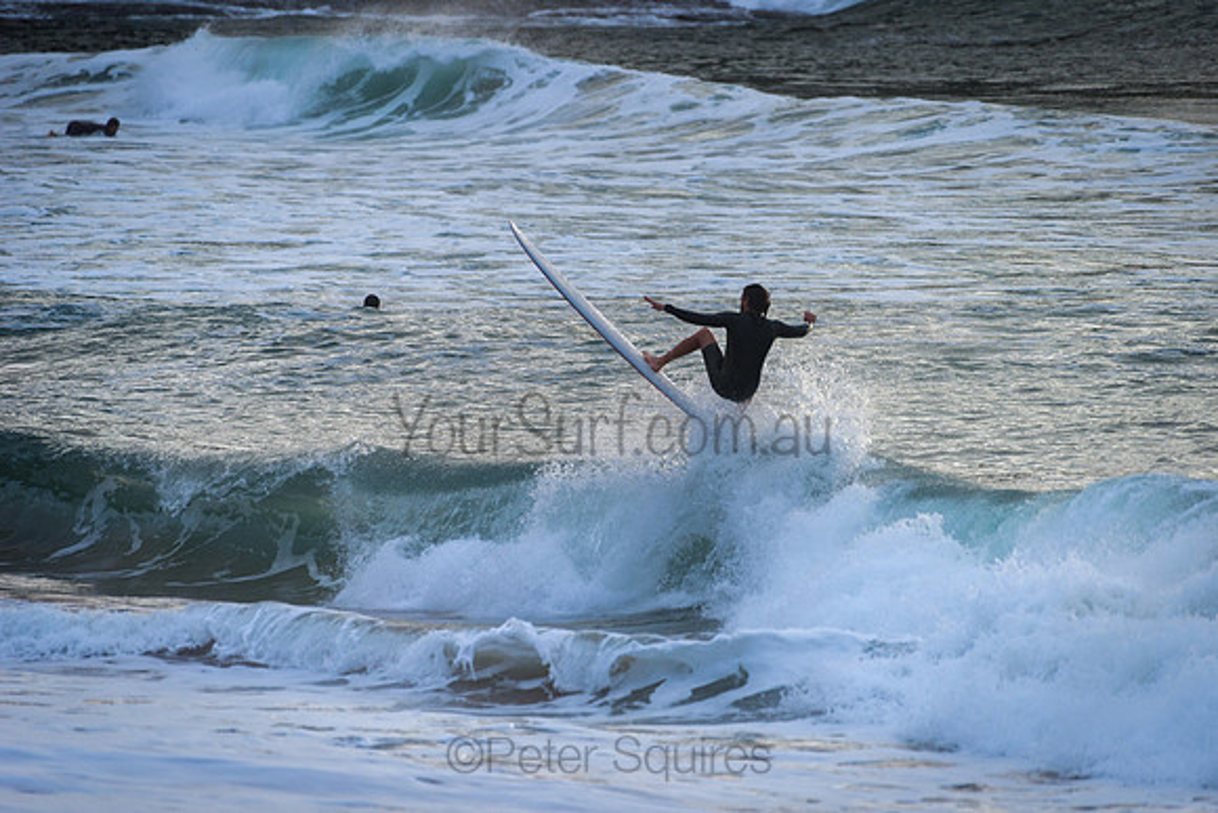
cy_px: 406
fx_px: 17015
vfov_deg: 2.7
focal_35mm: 503
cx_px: 609
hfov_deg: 4.1
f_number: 5.6
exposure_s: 1/1000
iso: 220
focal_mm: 500
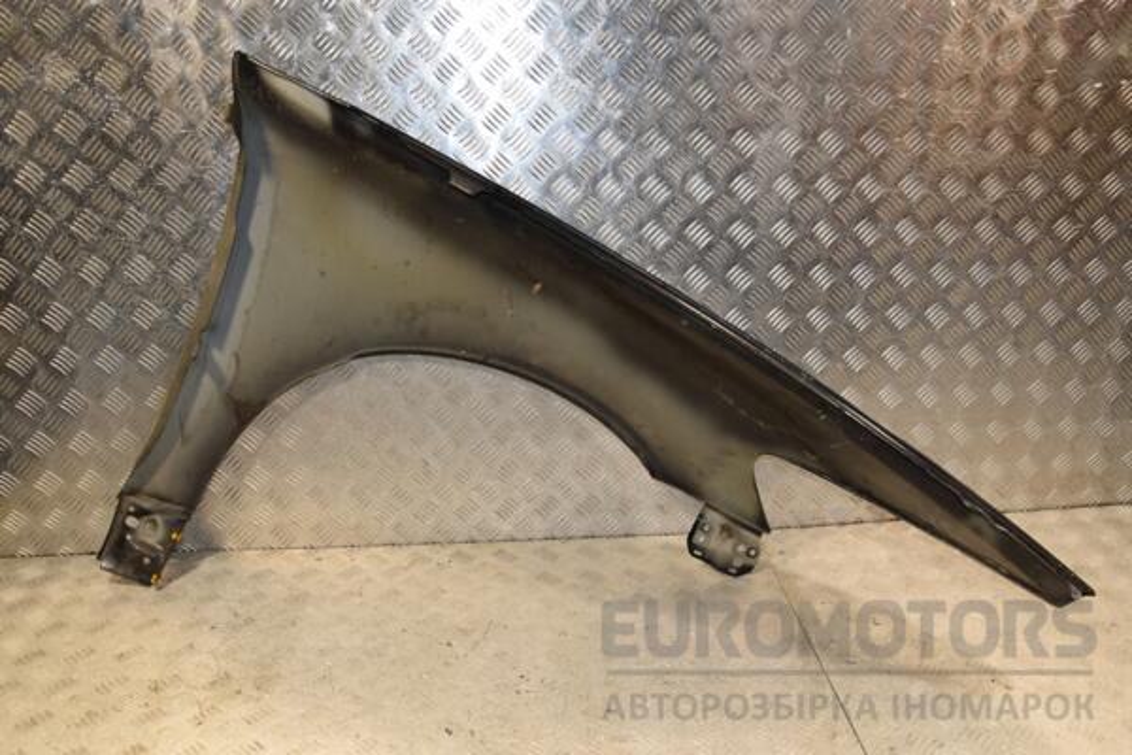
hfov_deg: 59.5
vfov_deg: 41.7
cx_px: 566
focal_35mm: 32
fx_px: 990
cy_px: 378
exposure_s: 1/200
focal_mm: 21
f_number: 6.3
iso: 800
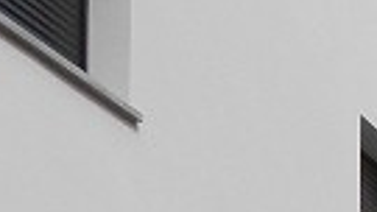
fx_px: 1610
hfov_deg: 12.9
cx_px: 491
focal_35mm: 161
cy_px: 742
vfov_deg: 6.5
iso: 100
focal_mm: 4.5
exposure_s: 1/500
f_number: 5.6
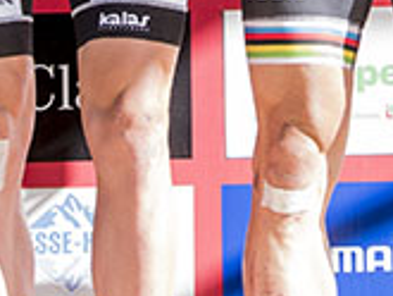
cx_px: 350
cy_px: -443
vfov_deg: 2.0
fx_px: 8555
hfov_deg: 2.6
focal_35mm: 753
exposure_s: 1/250
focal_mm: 86
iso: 200
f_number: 4.5
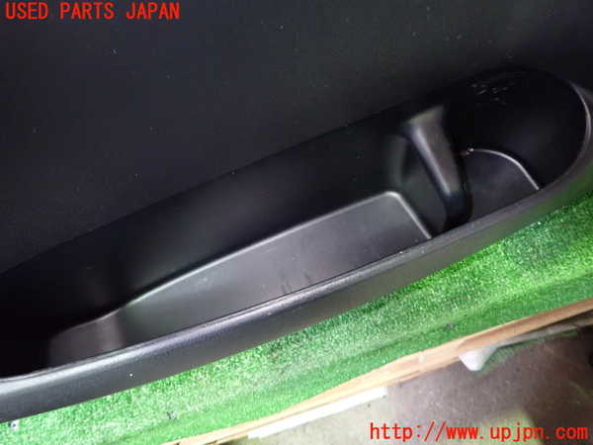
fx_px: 428
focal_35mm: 25
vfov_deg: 54.9
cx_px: 296
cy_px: 222
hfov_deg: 69.4
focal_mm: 4.5
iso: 800
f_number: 2
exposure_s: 1/20
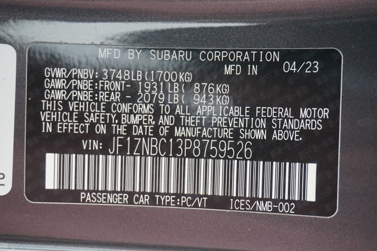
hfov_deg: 34.5
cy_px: 126
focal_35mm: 58
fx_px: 607
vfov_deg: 23.4
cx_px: 188
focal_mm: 39
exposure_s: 1/60
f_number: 5.6
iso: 1250
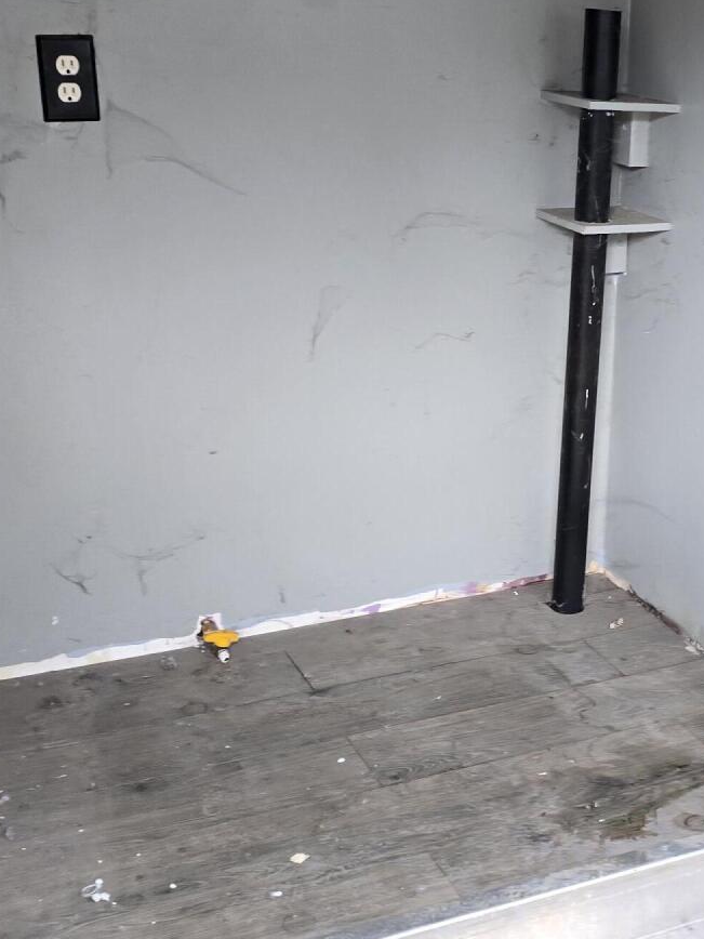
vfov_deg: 36.2
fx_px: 1437
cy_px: 446
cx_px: 560
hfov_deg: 27.0
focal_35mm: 53
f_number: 1.7
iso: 100
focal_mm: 6.3
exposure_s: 1/60
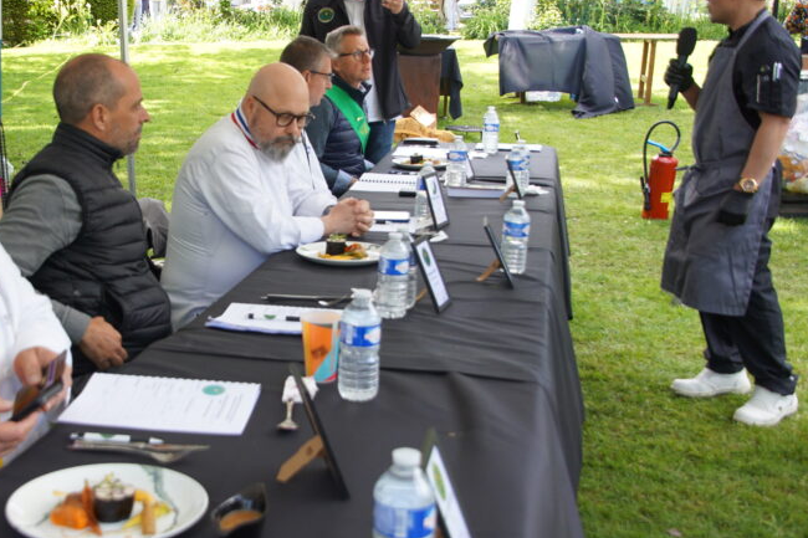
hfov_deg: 37.6
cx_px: 241
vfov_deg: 26.0
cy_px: 269
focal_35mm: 52
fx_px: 1167
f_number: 4
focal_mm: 22
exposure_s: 1/200
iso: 200
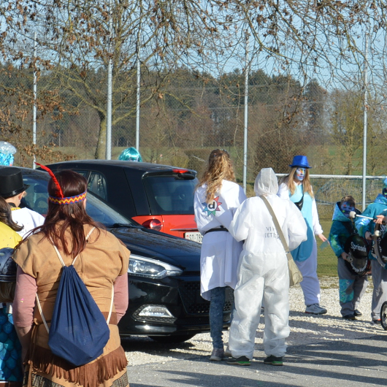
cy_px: 303
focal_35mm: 200
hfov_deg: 8.7
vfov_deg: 8.7
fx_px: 2530
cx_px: 378
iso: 100
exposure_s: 1/250
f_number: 8
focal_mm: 52
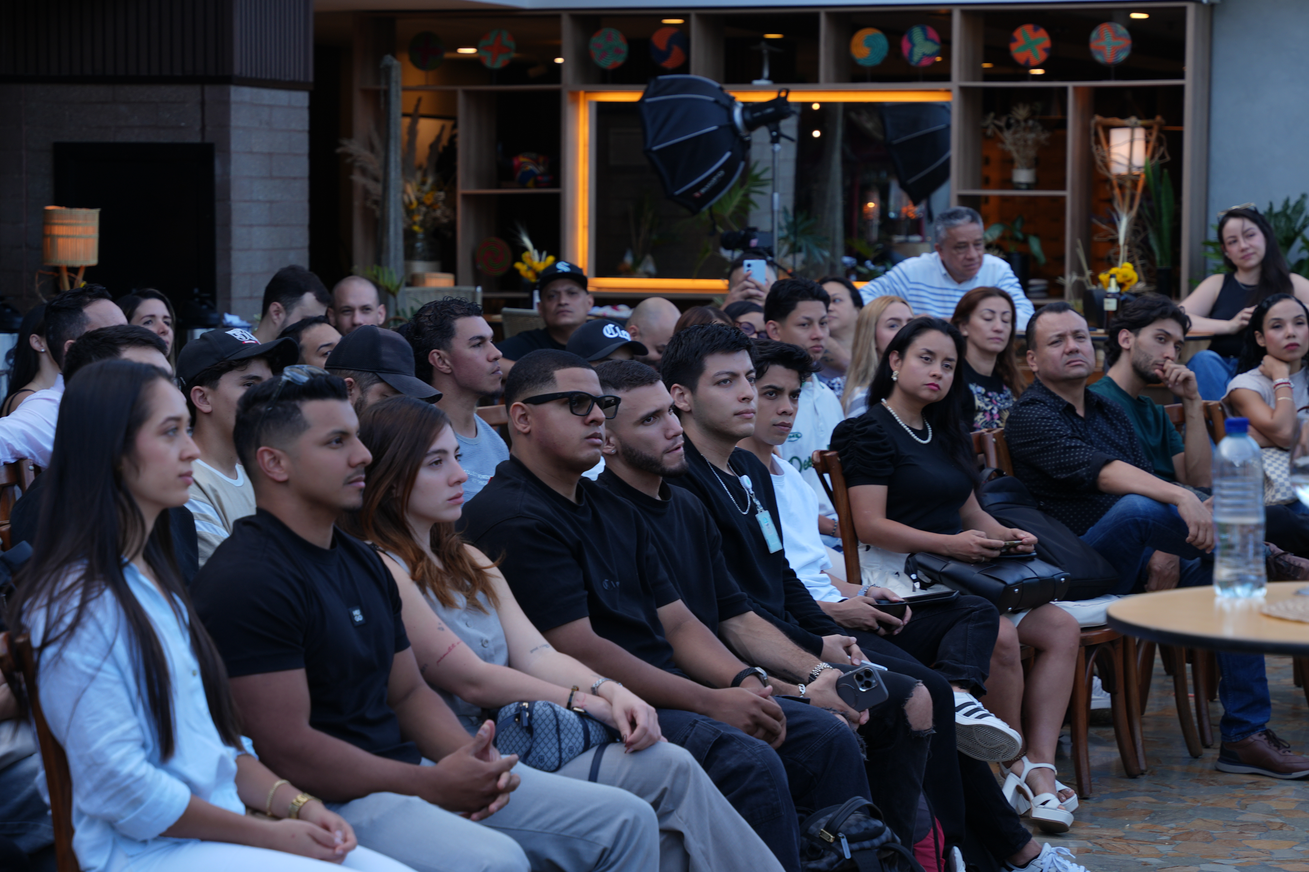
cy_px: 436
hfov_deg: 19.5
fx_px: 3818
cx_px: 654
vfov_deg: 13.0
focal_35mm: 105
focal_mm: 70
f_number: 4
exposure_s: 1/60
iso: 80
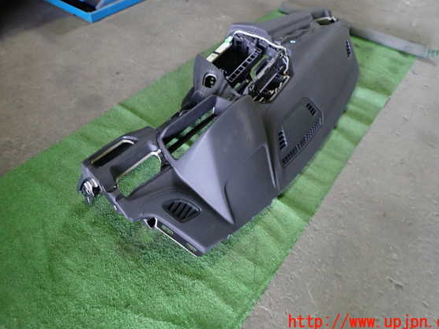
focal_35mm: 27
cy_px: 155
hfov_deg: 65.3
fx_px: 342
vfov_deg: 51.3
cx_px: 230
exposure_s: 1/30
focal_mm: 4.5
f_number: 2
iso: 400
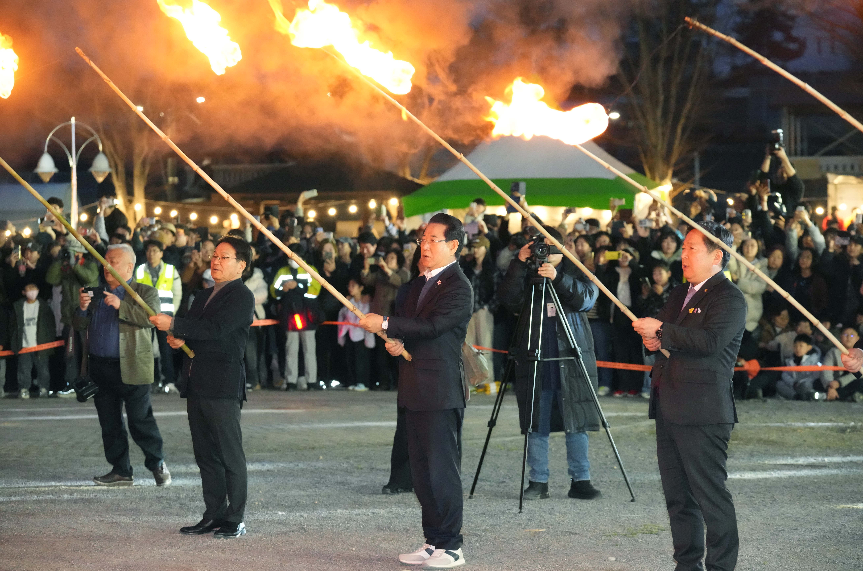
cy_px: 286
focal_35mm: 109
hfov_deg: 18.8
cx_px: 432
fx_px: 2606
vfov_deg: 12.5
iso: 12800
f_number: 4.5
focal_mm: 109
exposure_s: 1/160
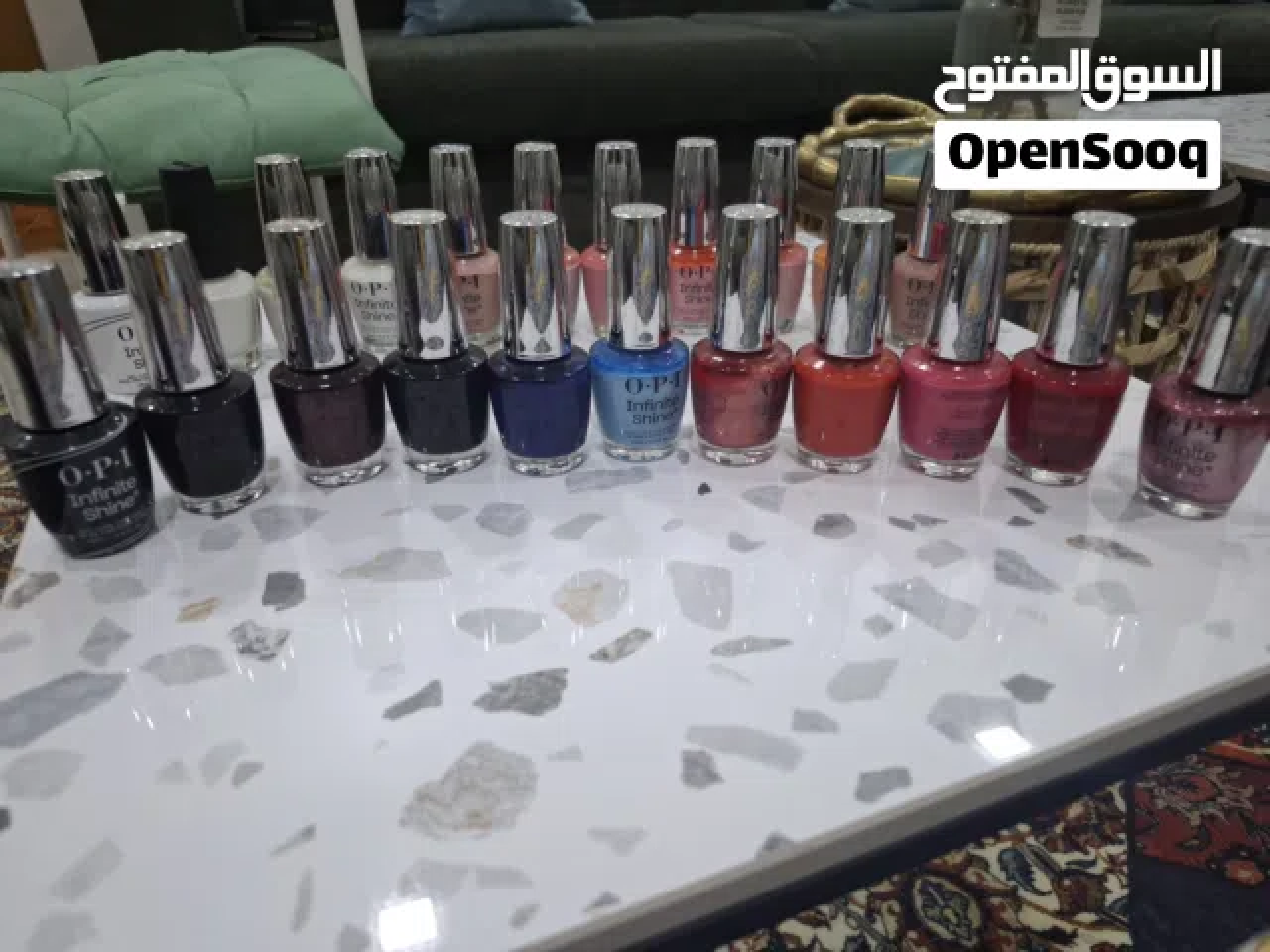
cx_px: 635
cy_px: 476
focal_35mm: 23
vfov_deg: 58.9
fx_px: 844
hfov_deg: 73.9
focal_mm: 5.54
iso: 200
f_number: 1.8
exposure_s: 1/50
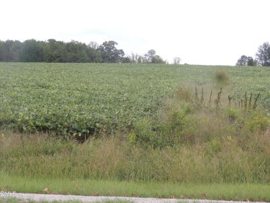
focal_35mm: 75
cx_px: 135
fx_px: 585
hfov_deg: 26.0
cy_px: 102
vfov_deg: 19.6
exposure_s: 1/200
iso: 100
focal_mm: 13.3
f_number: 3.9
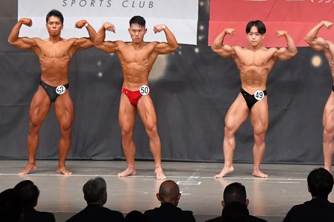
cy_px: 91
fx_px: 1762
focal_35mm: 190
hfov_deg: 10.8
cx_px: 213
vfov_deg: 7.2
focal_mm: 92
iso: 6400
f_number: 5.6
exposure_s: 1/400
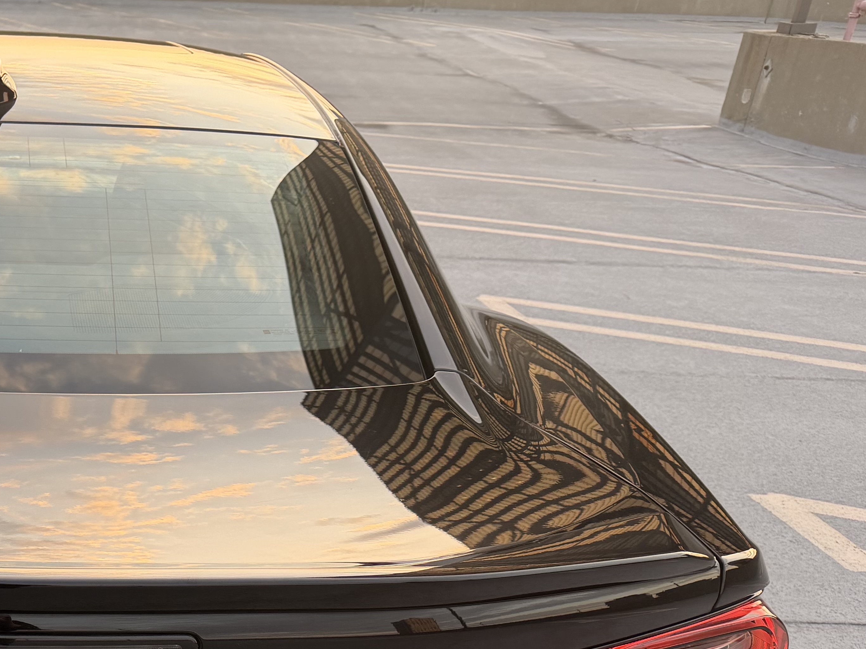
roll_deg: -1.4
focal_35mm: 50
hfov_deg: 34.4
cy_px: 638
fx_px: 1251
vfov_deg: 27.5
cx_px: -22
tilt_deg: -30.5
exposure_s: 1/121
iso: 125
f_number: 1.78
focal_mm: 6.76
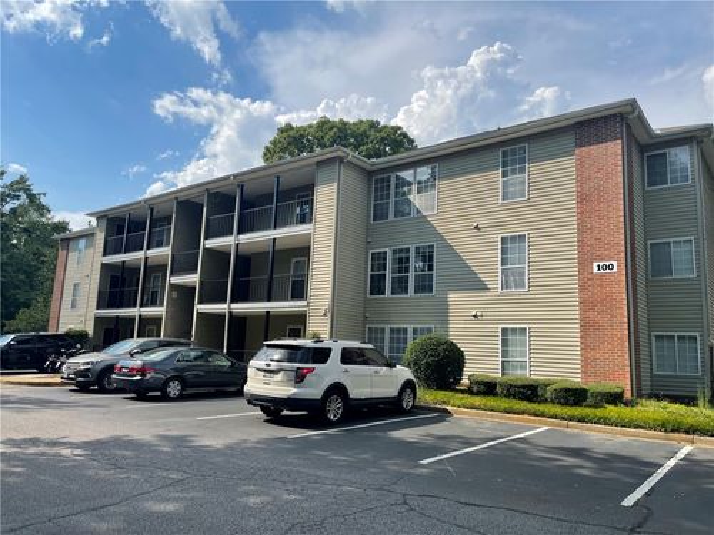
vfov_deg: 54.9
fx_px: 516
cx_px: 357
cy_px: 268
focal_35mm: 25
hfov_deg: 69.4
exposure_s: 1/4049
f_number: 1.6
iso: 32
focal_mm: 5.1
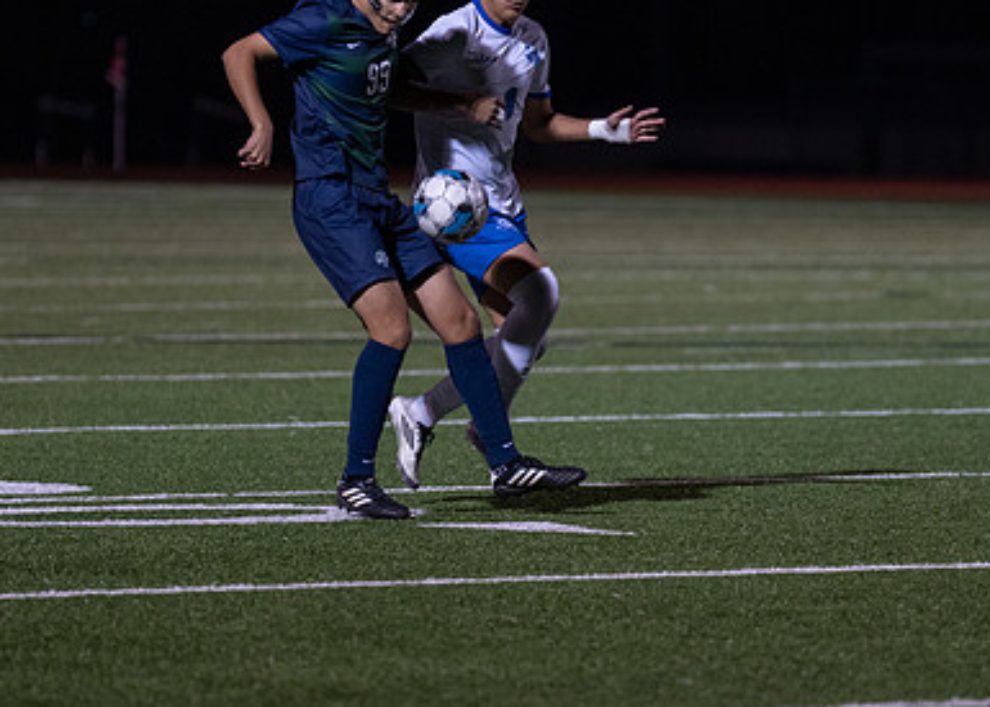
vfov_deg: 4.0
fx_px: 10122
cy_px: 304
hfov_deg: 5.6
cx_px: 608
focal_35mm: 360
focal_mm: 182
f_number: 2.8
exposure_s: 1/1000
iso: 2500
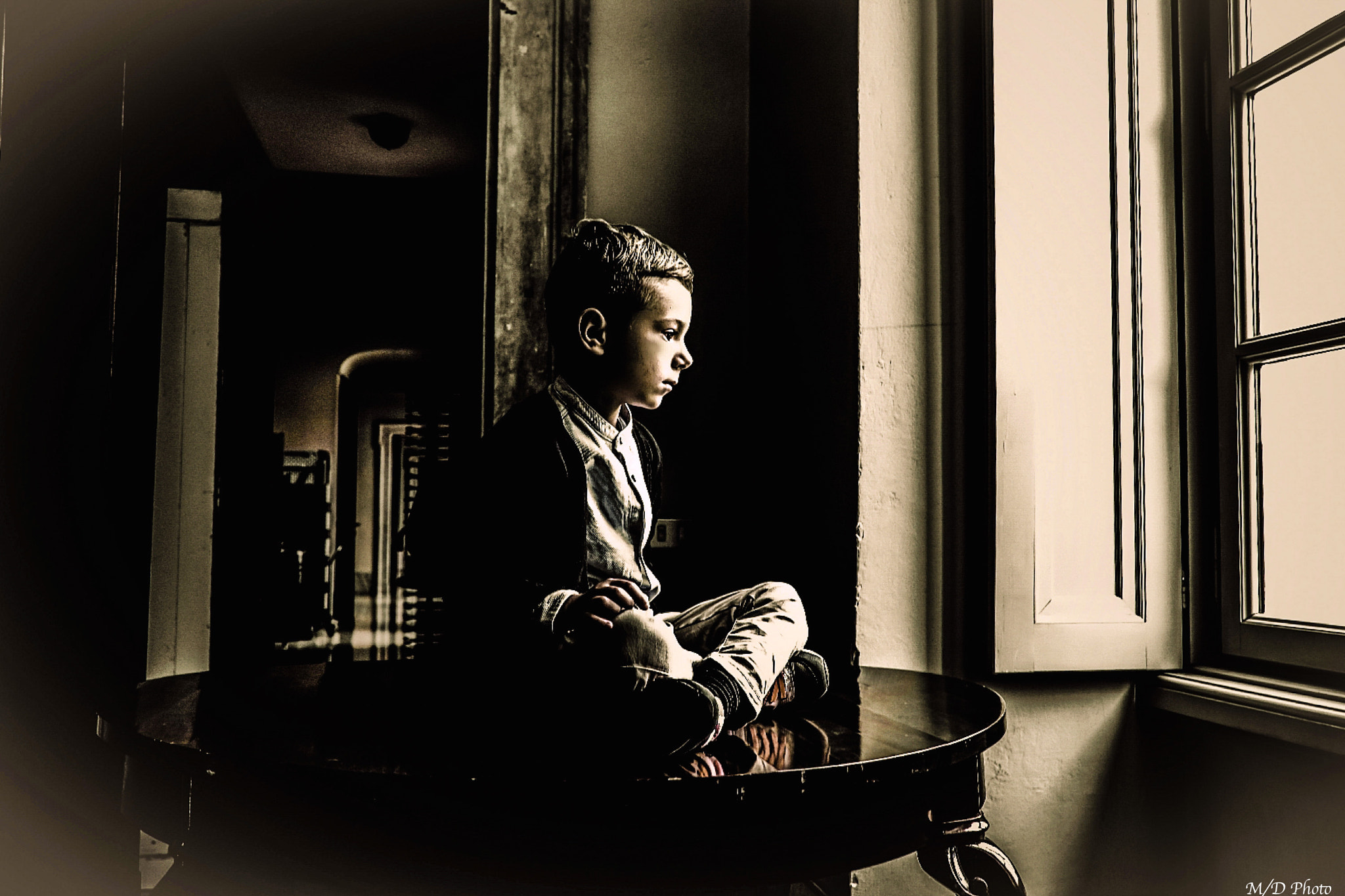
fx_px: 1233
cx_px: 672
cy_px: 448
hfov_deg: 57.2
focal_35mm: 33
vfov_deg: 40.0
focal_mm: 22
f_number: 3.6
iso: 800
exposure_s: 1/40
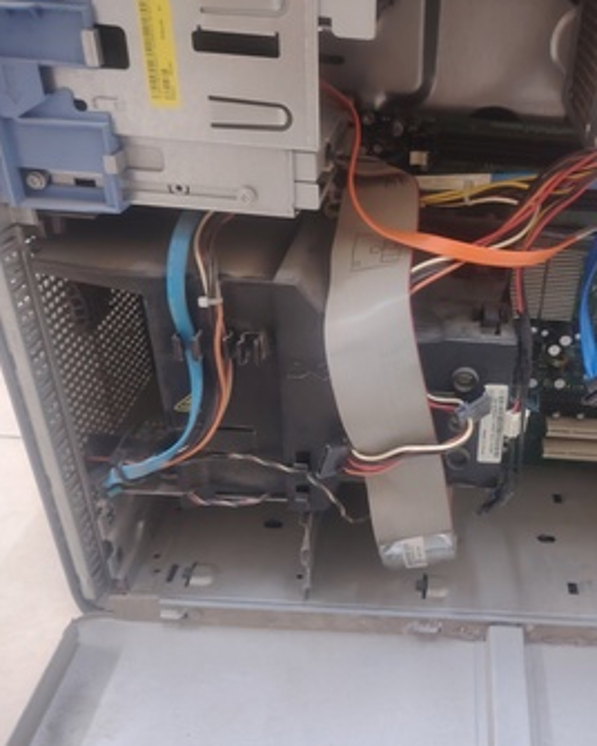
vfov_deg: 55.7
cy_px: 375
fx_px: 707
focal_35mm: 32
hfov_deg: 43.9
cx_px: 464
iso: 4503
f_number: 1.75
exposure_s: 1/25
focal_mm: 5.25
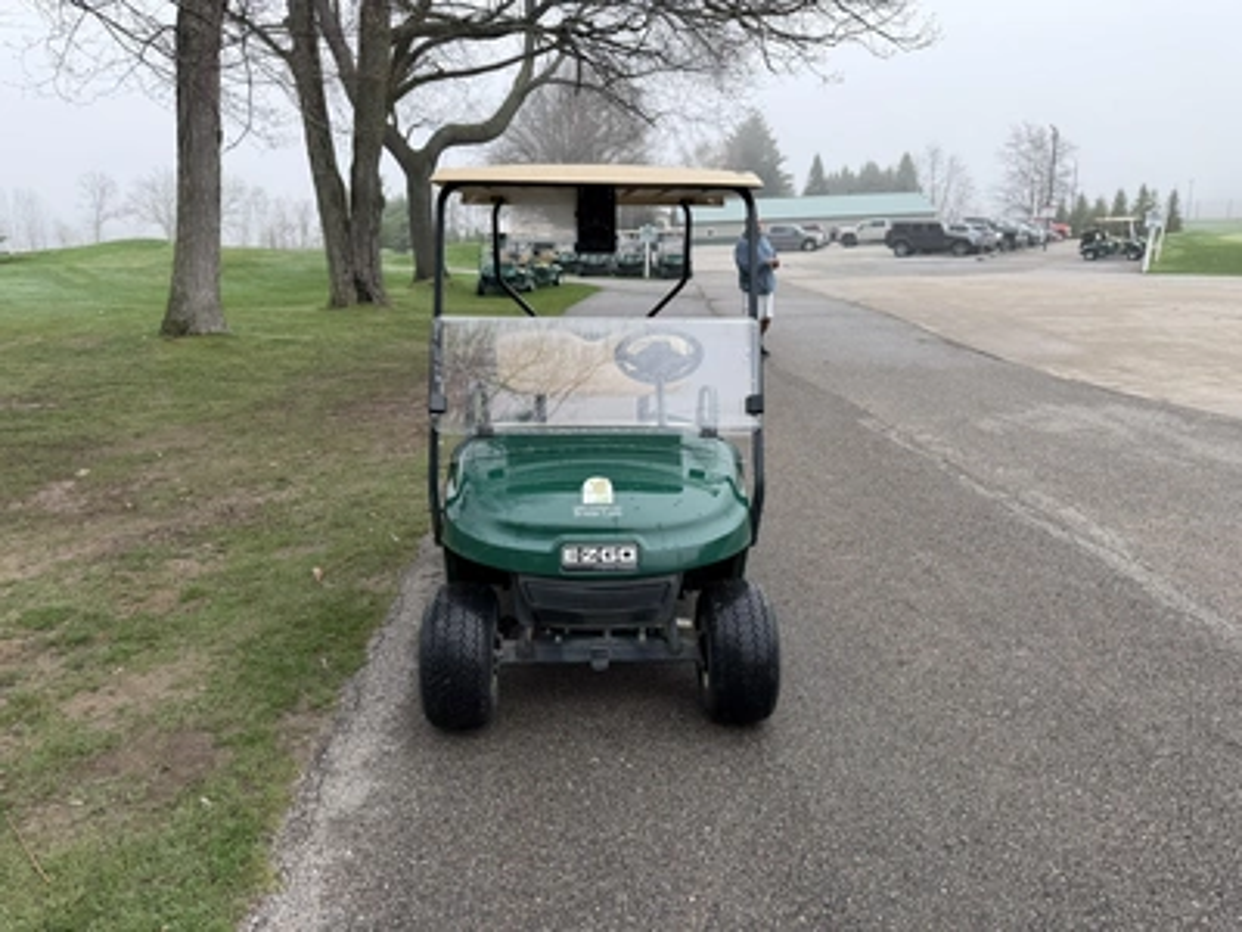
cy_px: 466
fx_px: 861
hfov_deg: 71.6
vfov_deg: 56.8
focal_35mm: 24
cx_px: 621
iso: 80
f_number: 1.78
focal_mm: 6.76
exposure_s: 1/1493
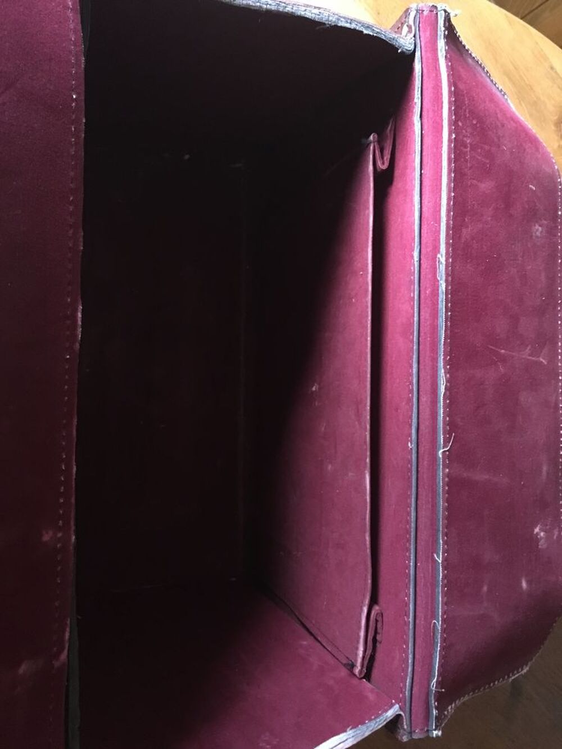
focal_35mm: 29
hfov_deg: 48.2
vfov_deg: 61.7
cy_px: 374
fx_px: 628
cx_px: 281
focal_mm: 4.15
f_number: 2.2
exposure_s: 1/17
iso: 500
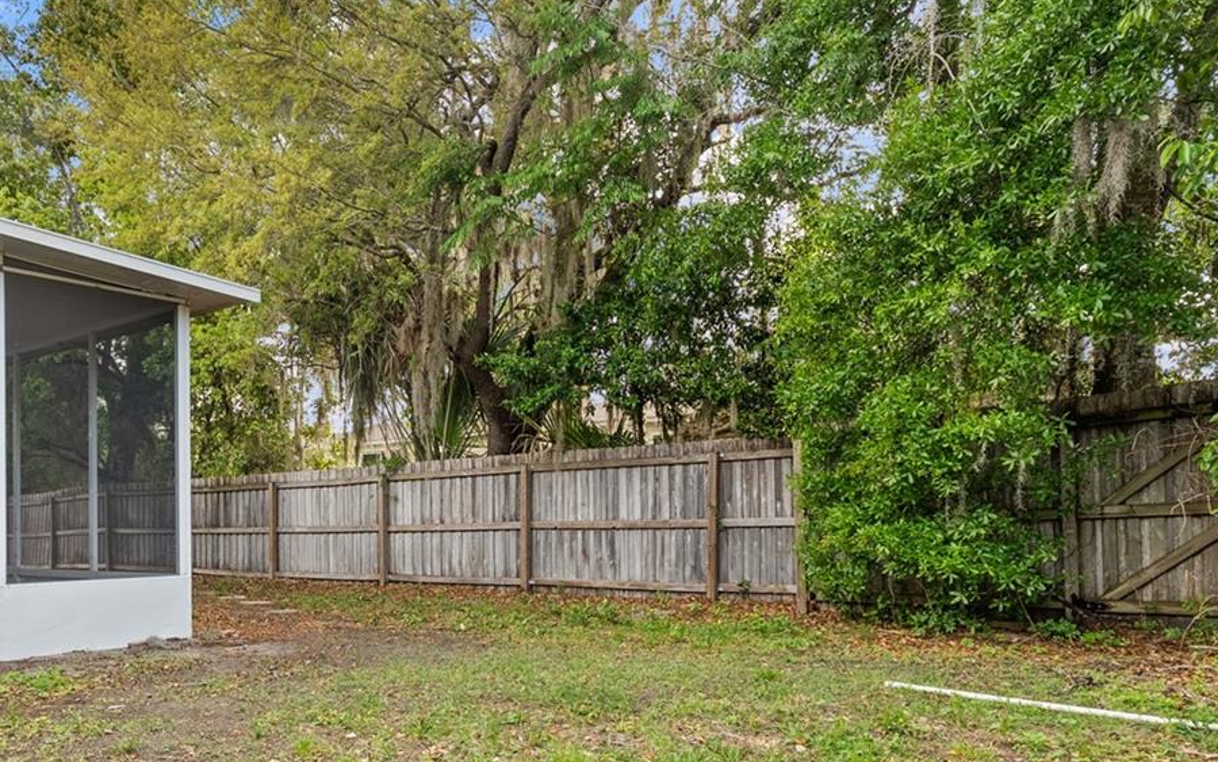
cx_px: 401
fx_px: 963
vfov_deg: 42.2
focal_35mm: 29
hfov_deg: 62.9
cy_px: 544
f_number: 9
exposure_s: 1/30
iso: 800
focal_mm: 16
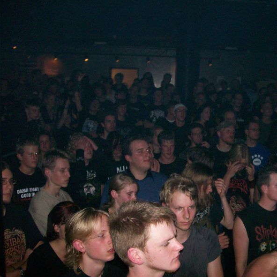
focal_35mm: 43
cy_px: 138
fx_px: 389
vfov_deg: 39.2
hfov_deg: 38.8
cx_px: 180
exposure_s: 1/64
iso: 140
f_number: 2.7
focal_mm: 6
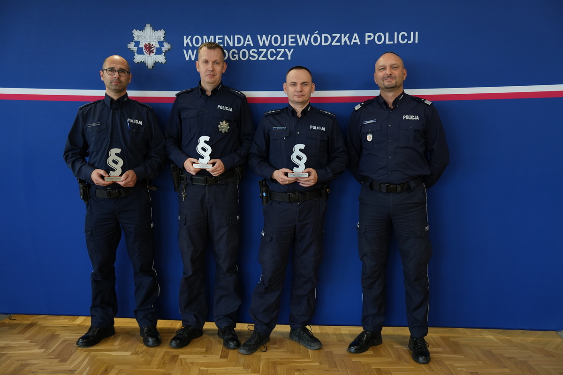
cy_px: 188
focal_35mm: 34
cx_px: 282
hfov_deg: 55.8
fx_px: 532
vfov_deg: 38.9
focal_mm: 34
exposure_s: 1/125
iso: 1000
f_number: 2.8
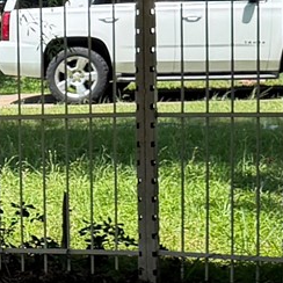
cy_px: 203
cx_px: -430
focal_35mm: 178
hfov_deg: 8.8
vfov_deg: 9.8
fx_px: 1646
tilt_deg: -9.1
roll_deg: +1.6
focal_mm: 6.76
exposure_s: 1/2611
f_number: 1.78
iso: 100
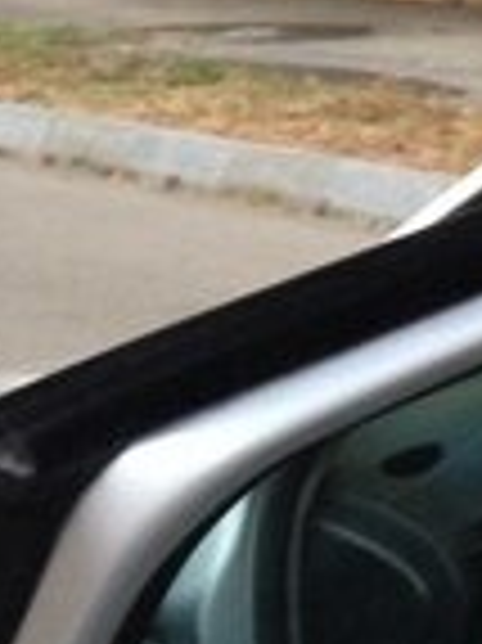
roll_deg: -2.6
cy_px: 709
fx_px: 2826
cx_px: 1378
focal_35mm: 152
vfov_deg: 12.8
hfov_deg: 8.4
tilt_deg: -16.8
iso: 100
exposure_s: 1/20
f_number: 2.4
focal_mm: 4.12
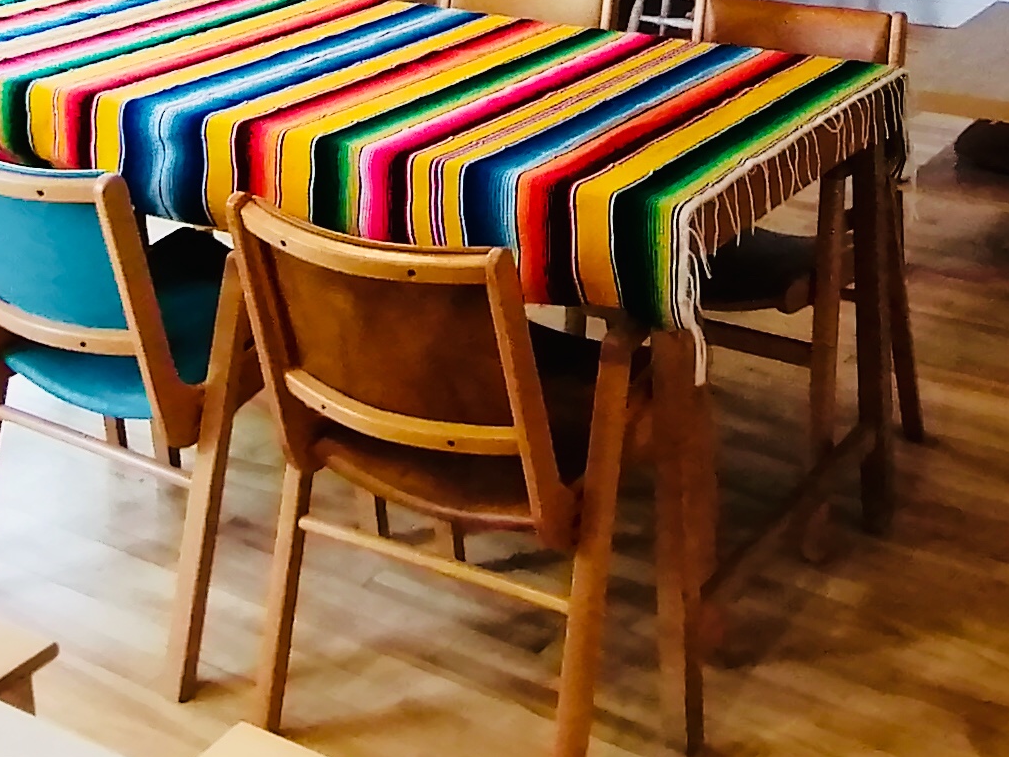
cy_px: -295
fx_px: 1603
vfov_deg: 22.8
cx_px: 660
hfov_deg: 34.7
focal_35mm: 55
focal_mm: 2.7
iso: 160
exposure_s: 1/33.3
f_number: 2.4
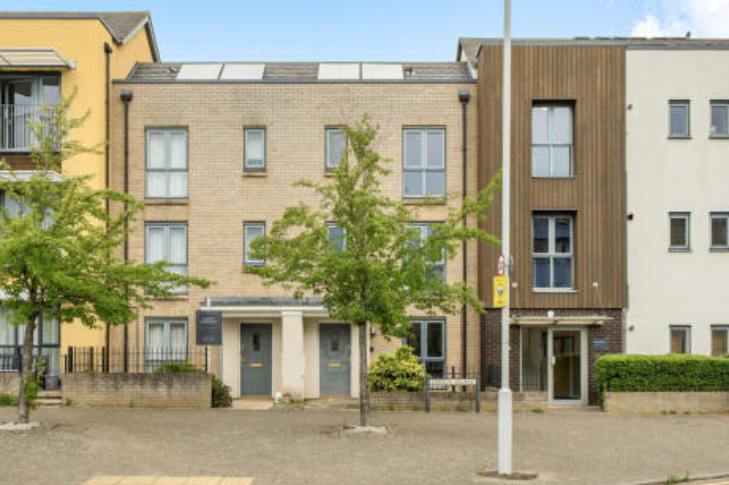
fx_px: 648
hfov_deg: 58.7
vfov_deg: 41.1
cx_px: 368
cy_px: 241
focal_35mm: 32
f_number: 8
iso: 400
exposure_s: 1/200
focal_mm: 21
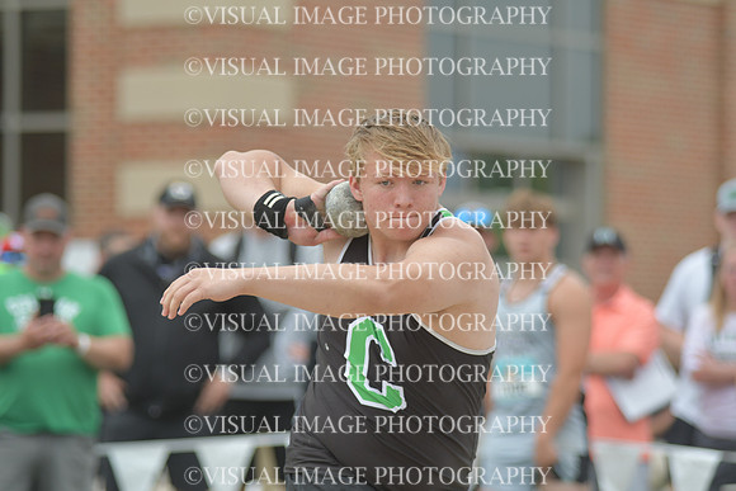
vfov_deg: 7.3
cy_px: 246
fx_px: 3824
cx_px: 368
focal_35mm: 187
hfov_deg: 11.0
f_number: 2.8
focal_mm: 125
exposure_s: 1/2000
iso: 250
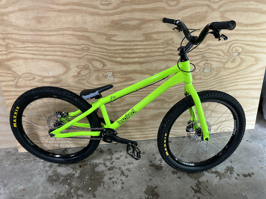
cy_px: 100
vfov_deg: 53.1
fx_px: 200
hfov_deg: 67.3
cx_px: 133
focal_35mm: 26
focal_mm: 5.7
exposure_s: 1/60
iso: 64
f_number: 1.5
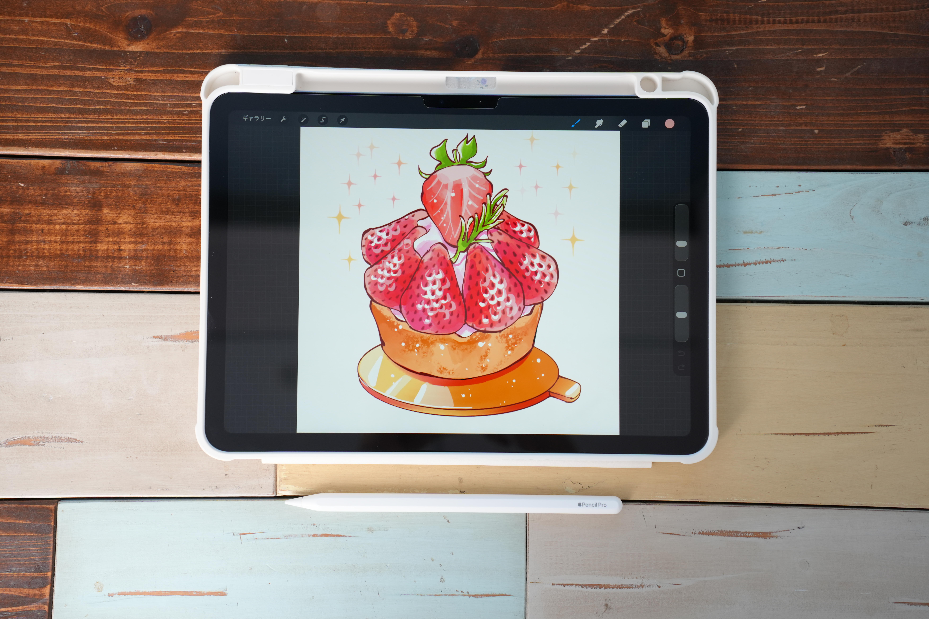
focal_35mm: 49
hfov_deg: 40.3
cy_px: 310
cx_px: 464
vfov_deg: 27.5
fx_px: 1264
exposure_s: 1/50
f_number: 5
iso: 640
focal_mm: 49
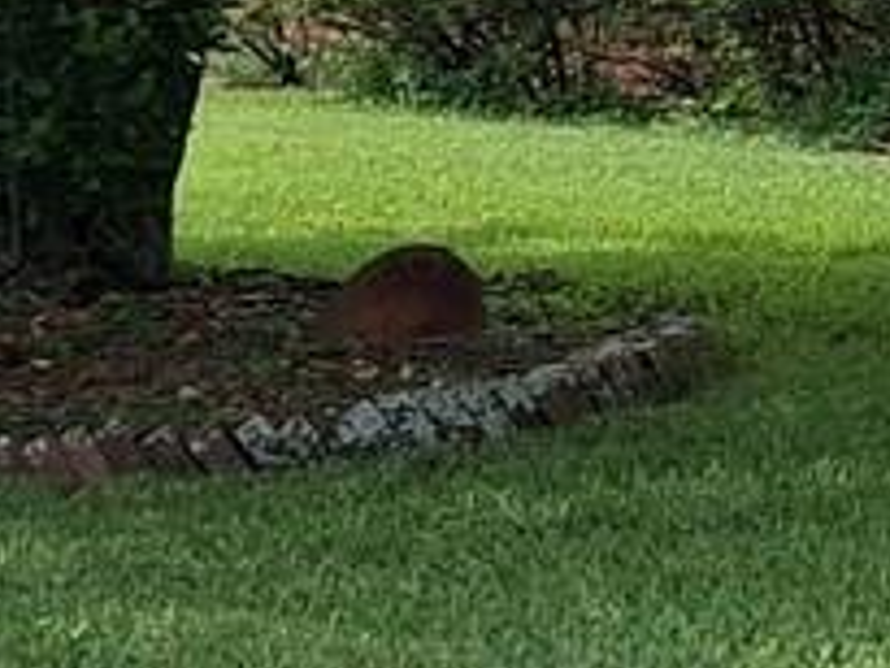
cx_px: 1454
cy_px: -95
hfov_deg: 9.4
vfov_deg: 7.3
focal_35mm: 203
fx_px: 5222
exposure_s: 1/639
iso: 25
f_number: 1.8
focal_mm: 3.98
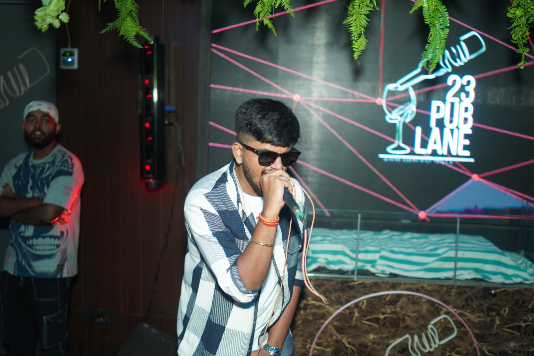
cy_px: 178
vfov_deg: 37.9
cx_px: 267
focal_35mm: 35
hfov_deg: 54.4
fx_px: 519
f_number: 1.4
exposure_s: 1/40
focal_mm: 35
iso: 320
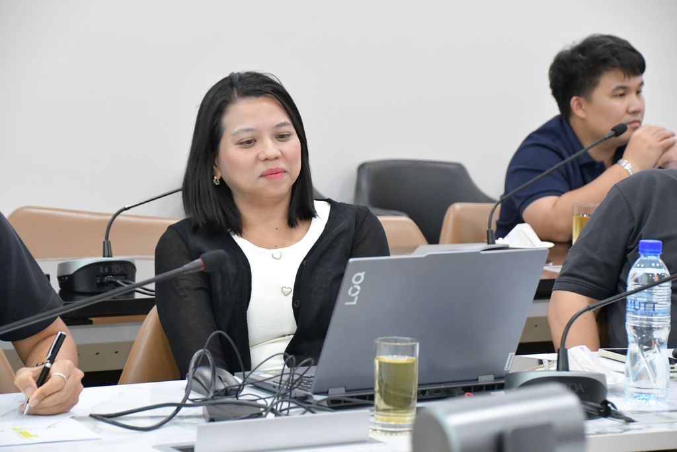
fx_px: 2257
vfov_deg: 11.4
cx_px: 338
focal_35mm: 120
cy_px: 226
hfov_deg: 17.1
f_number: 5.3
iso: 6400
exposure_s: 1/125
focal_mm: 80
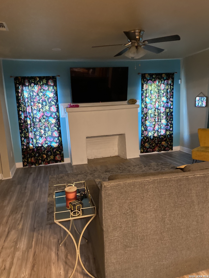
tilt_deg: -9.8
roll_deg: +1.2
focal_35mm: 26
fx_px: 209
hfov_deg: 53.1
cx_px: 104
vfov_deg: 67.3
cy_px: 139
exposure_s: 1/30
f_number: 1.8
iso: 800
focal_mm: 4.25
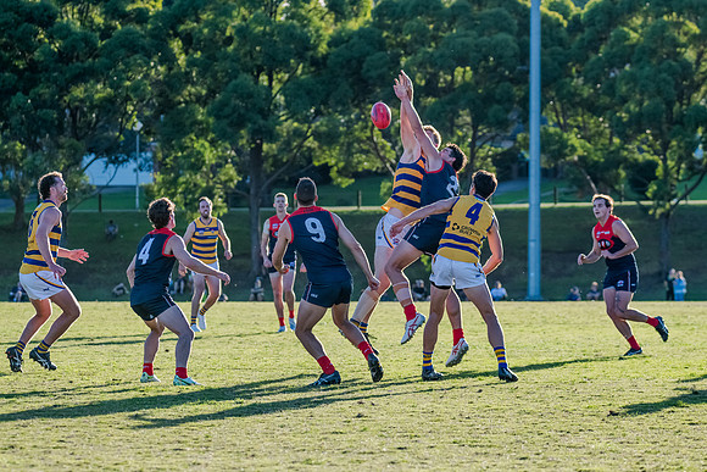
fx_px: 3464
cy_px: 236
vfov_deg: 7.8
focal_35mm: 176
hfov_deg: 11.7
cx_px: 361
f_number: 6.3
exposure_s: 1/2000
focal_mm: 170
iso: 1000
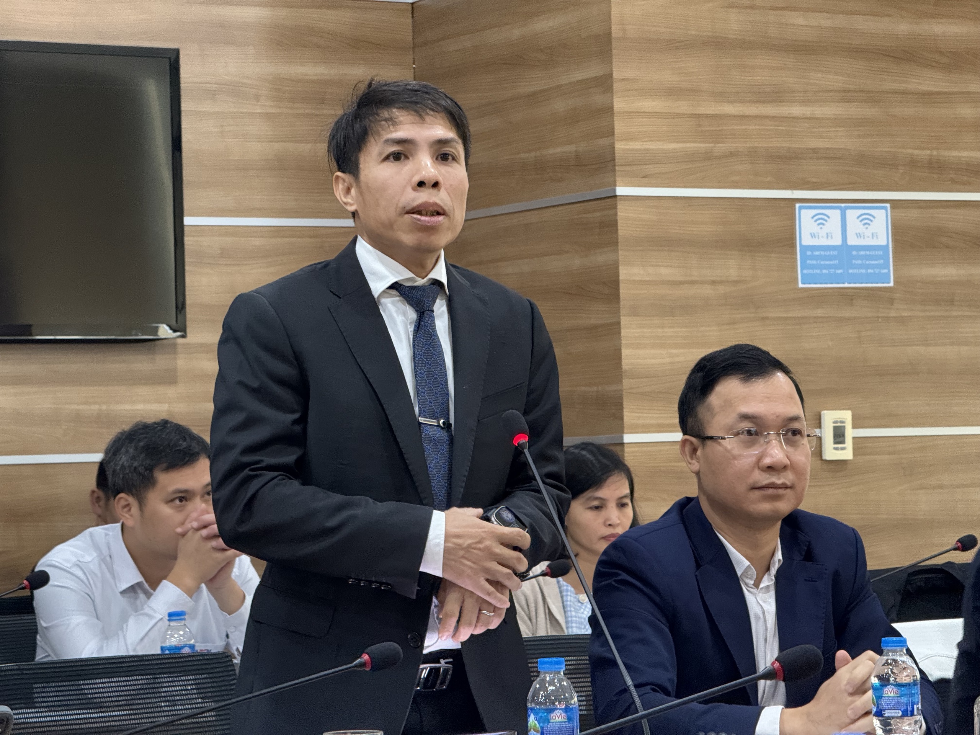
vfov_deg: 12.3
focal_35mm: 120
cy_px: 368
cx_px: 490
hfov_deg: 16.4
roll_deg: +1.7
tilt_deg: +3.0
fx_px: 3397
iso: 640
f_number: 2.8
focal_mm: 15.66
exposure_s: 1/33
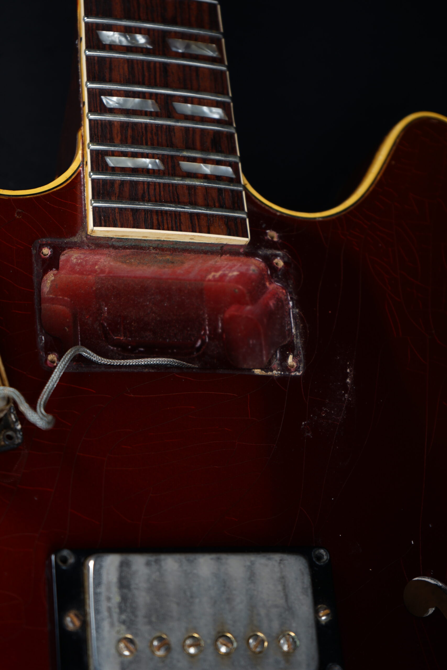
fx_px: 1303
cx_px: 224
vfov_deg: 28.8
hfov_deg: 19.5
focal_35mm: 70
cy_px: 335
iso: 64
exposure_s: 1/125
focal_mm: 70
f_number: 5.6
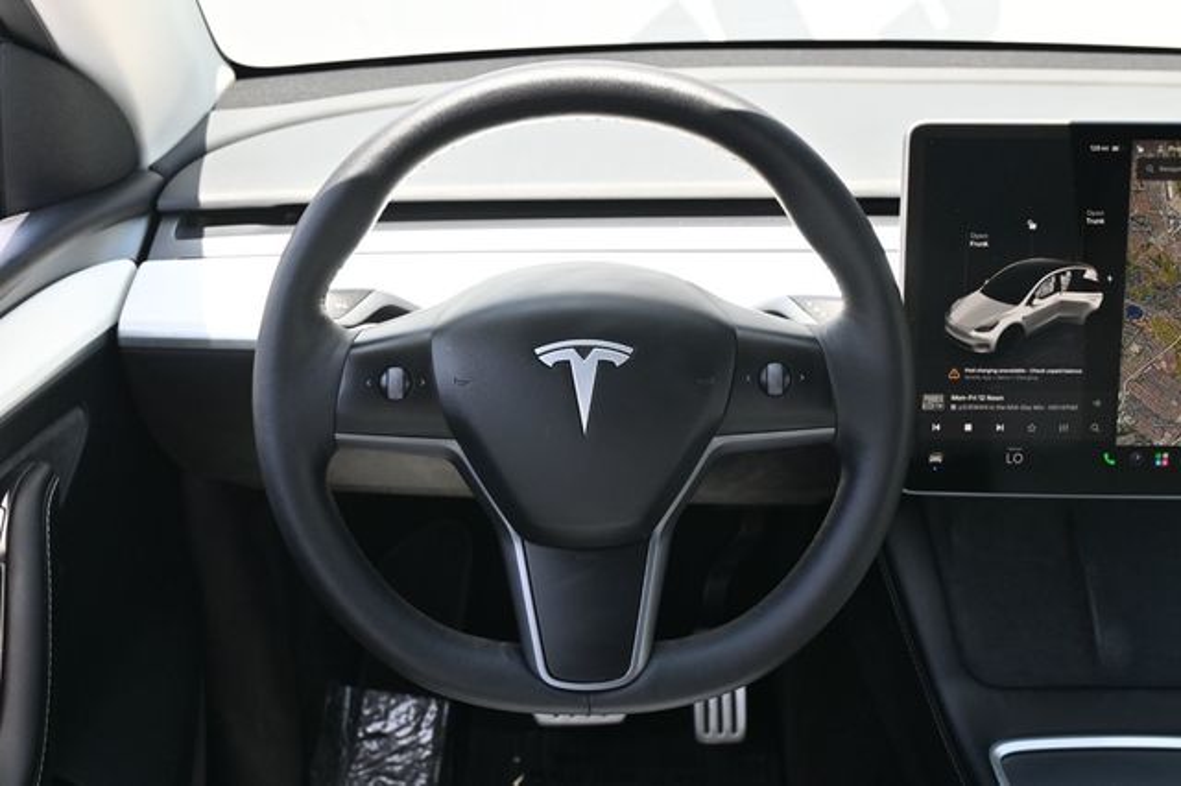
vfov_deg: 31.9
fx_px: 1377
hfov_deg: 46.4
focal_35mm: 42
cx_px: 590
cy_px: 393
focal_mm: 28
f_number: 4.5
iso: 400
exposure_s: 1/200
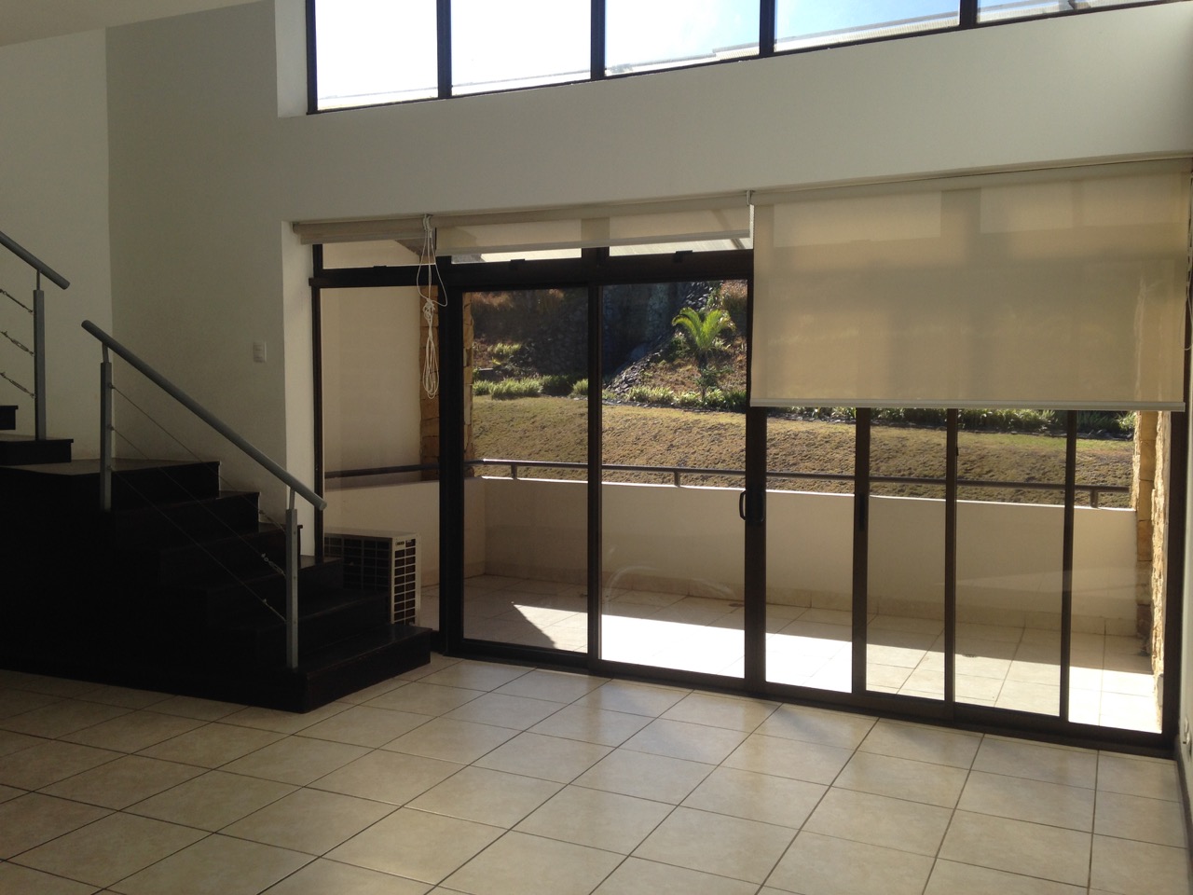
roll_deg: +1.3
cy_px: 448
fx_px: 1137
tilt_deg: -1.6
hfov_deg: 55.4
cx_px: 596
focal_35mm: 33
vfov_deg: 42.9
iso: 50
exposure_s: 1/488
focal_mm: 4.12
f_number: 2.4
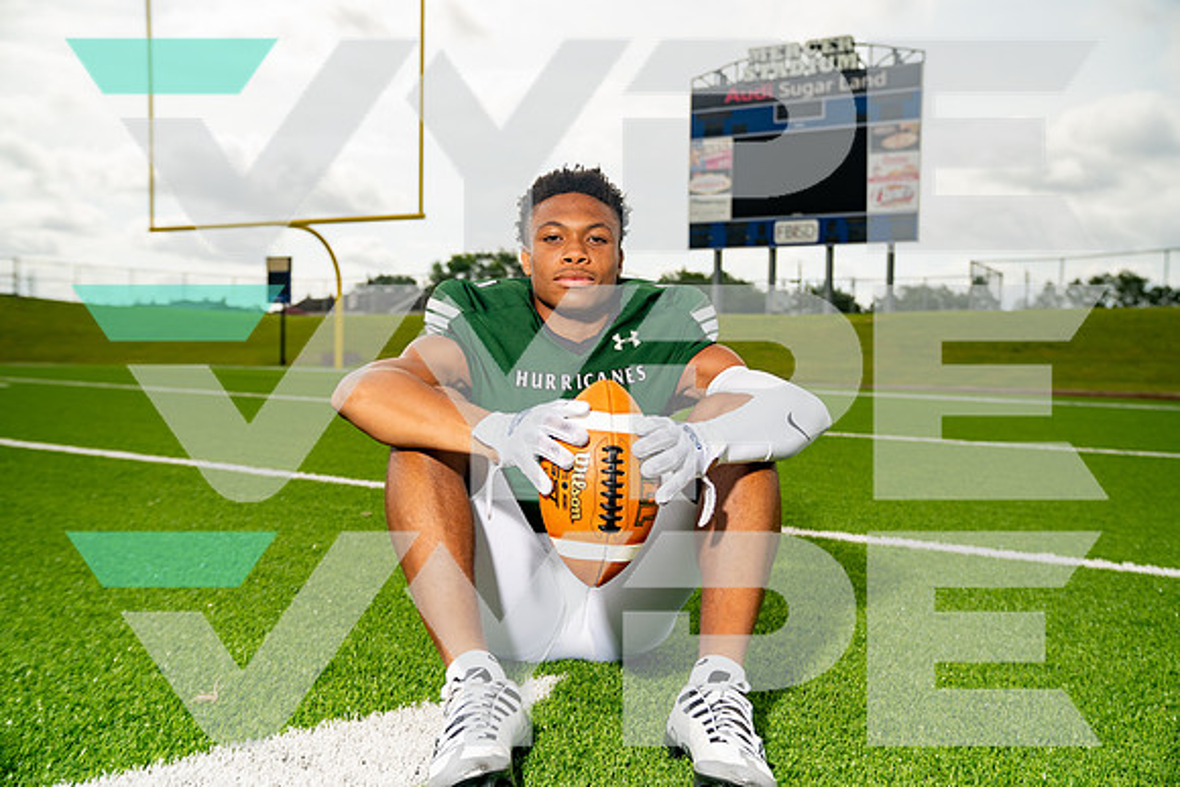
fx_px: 1180
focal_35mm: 36
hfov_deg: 53.1
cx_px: 590
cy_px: 394
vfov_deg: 36.9
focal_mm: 36
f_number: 4
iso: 200
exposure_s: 1/250
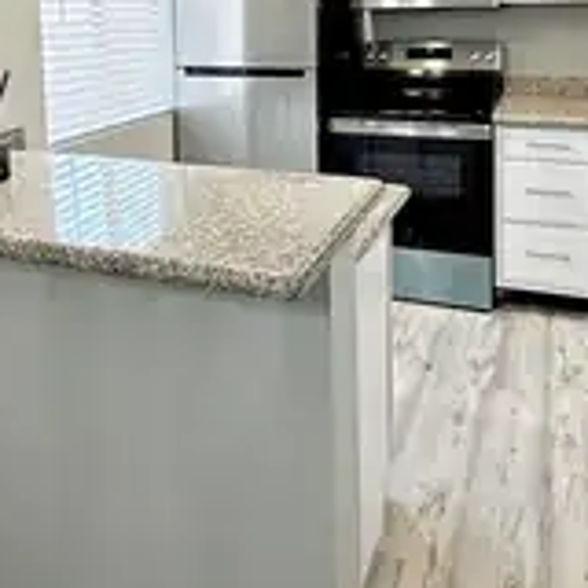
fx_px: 596
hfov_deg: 52.4
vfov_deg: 46.6
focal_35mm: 31
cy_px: 44
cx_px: 334
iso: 125
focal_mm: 2.22
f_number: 2.2
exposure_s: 1/120
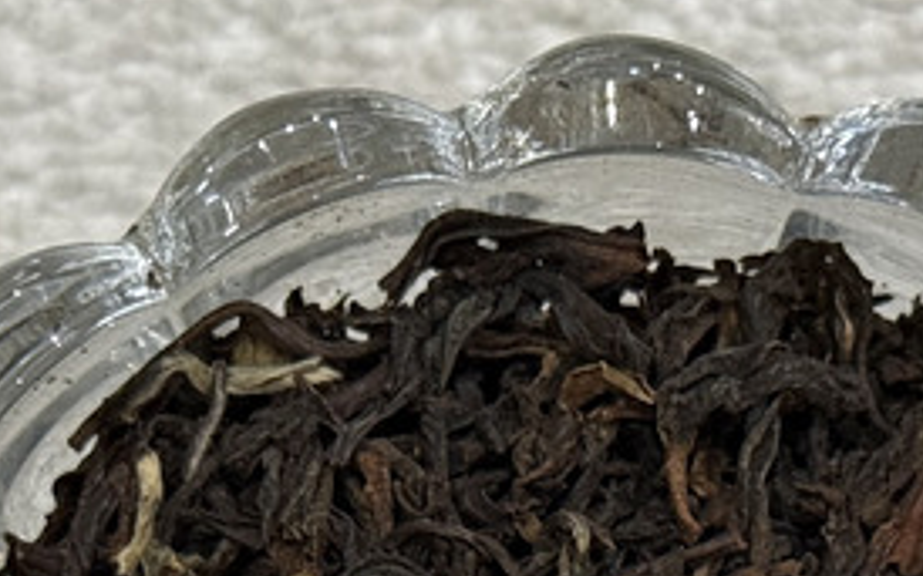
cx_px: 563
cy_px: 997
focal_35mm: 186
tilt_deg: -86.5
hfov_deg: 11.3
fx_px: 4677
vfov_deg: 6.9
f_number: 1.78
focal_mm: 6.76
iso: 320
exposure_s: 1/33
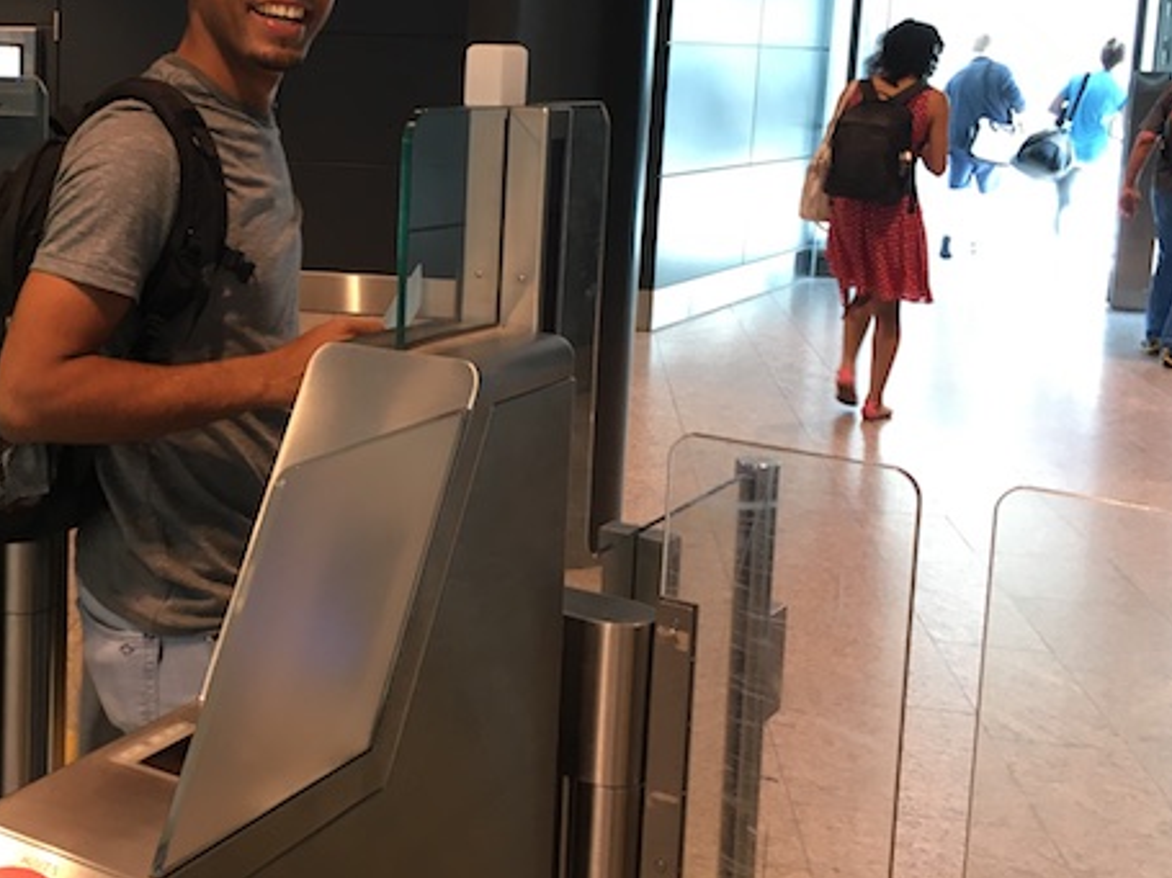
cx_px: 222
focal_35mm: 51
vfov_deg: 28.3
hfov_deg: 36.1
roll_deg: -0.5
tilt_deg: -6.5
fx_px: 1726
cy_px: 270
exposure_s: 1/33
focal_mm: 4.15
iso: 80
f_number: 2.2
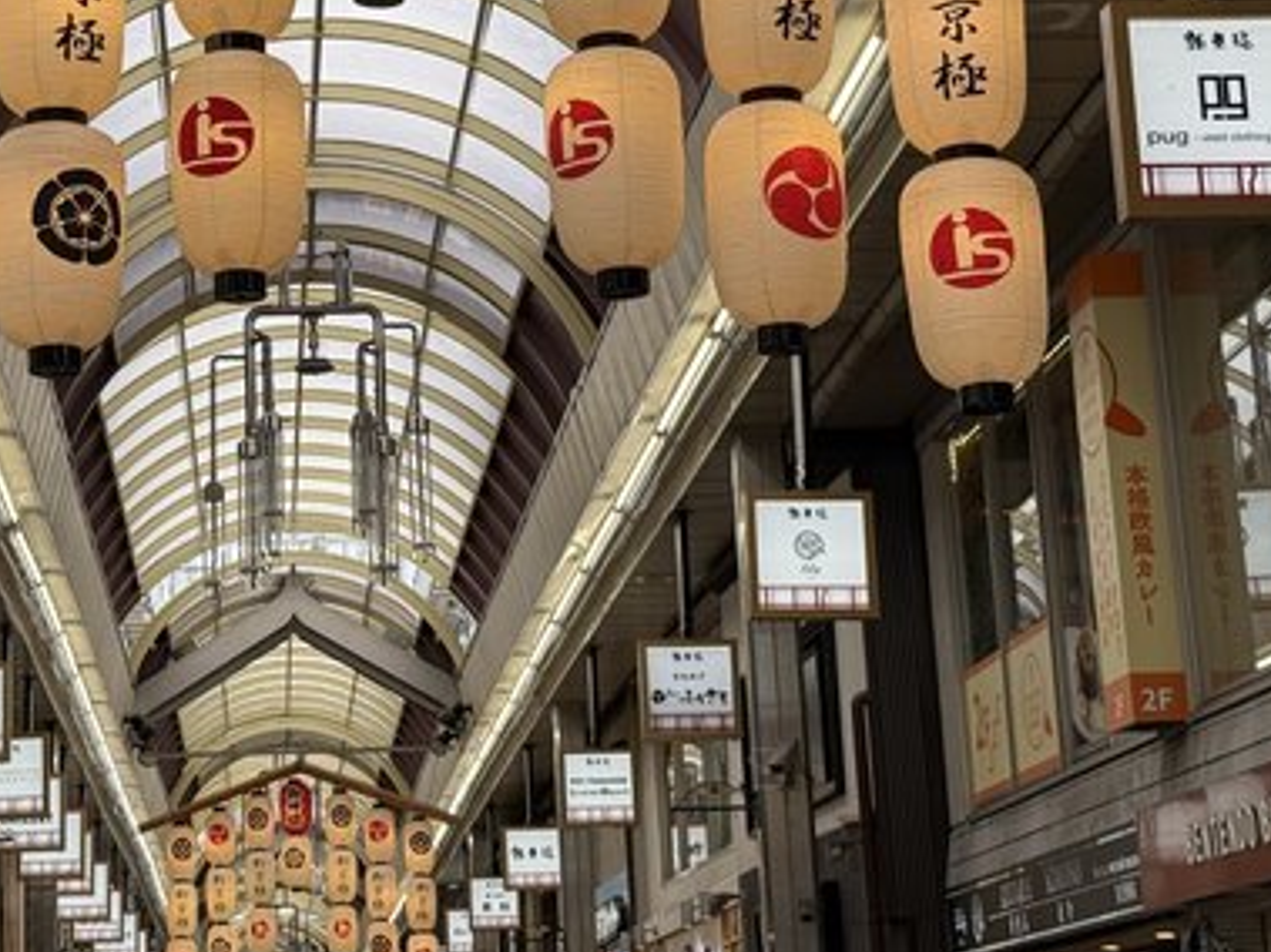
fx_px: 2973
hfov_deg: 24.0
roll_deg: -0.8
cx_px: 402
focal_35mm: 81
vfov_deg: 18.1
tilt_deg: +15.0
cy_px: 201
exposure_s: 1/455
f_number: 1.78
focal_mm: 6.76
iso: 64
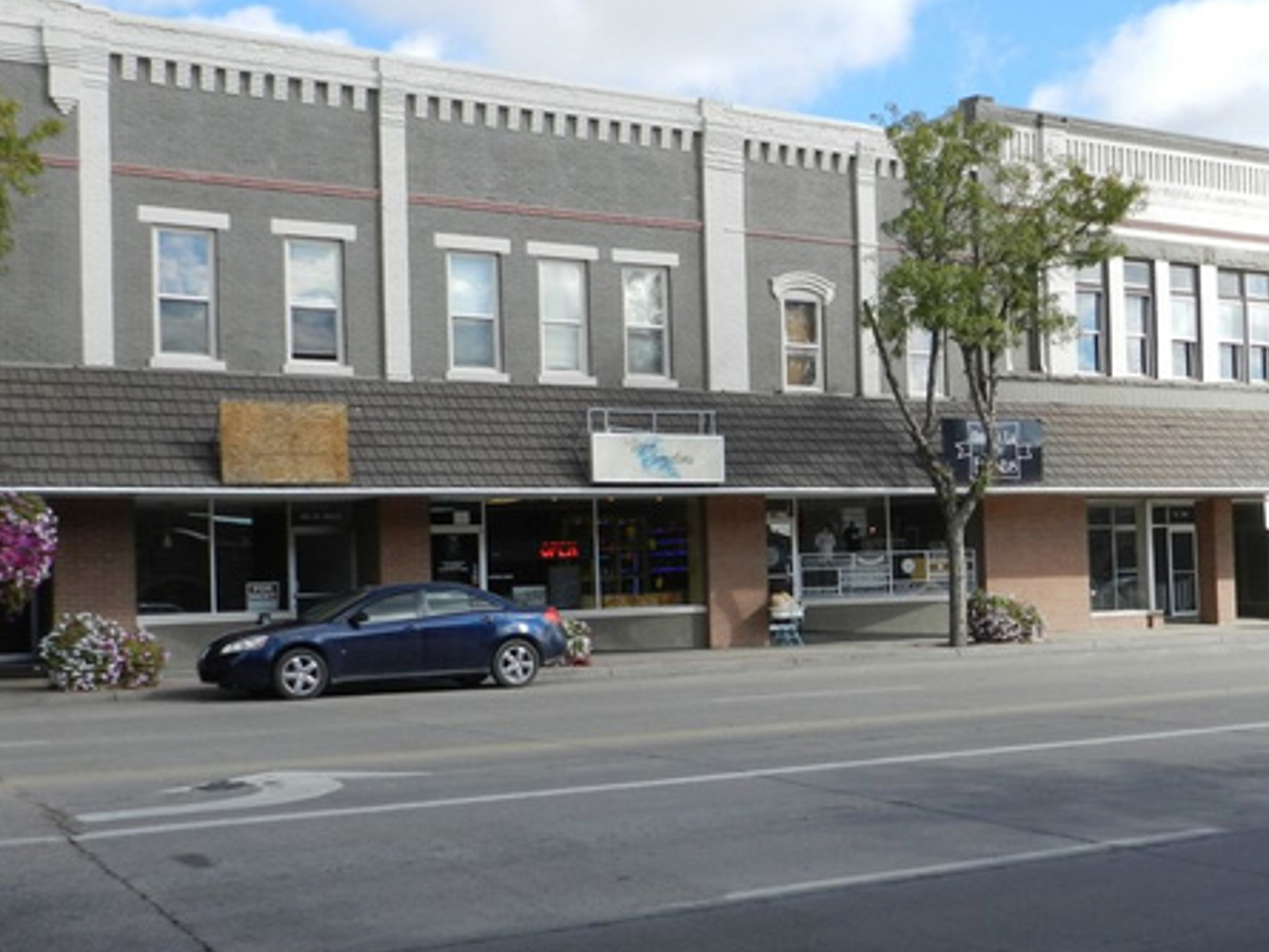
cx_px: 804
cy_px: 519
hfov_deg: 40.9
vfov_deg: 31.5
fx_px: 1687
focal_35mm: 46
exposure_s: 1/800
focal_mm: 5.6
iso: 160
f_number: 3.7
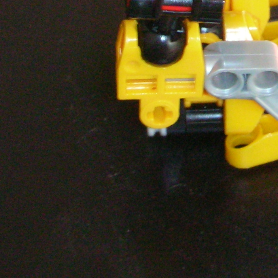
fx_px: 1127
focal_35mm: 124
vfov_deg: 13.7
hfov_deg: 13.9
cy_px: -48
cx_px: 263
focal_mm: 5.8
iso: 200
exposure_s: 1/21.1
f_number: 3
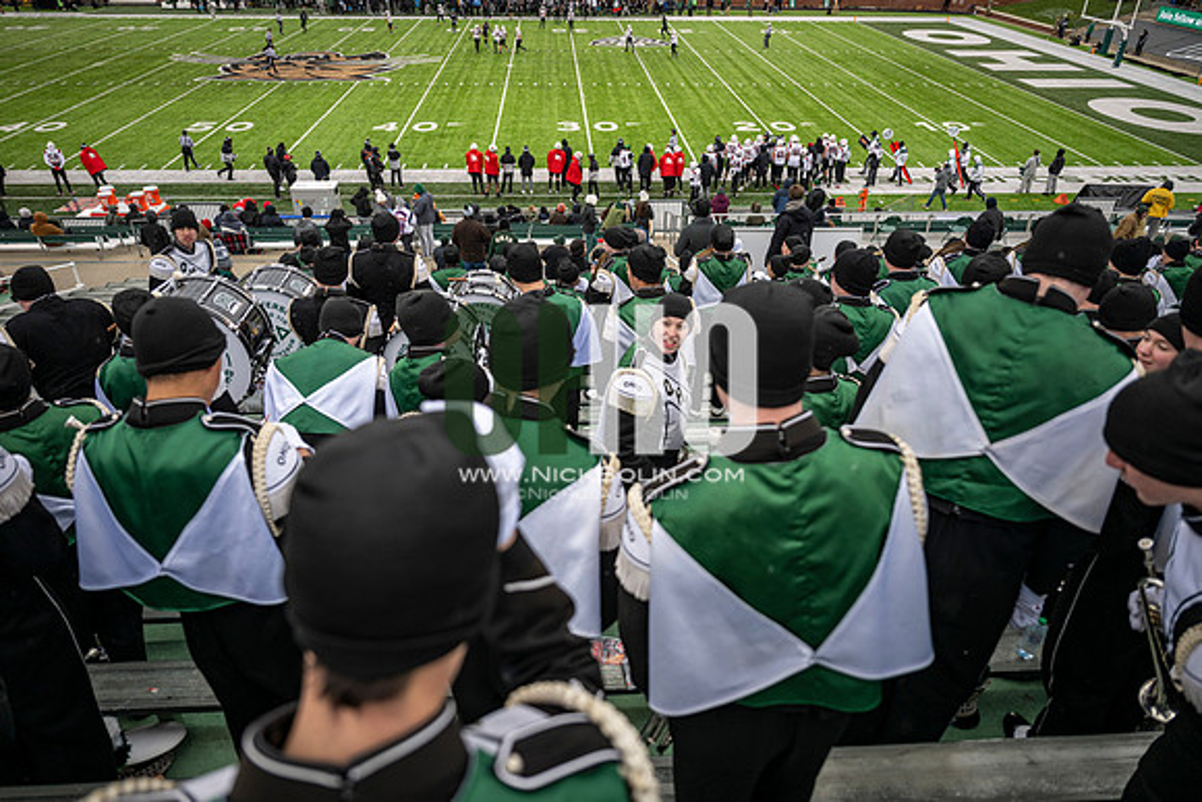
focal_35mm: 24
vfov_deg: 53.2
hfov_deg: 73.7
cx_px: 601
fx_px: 801
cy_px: 401
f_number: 2.8
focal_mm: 24
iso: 160
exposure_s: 1/500
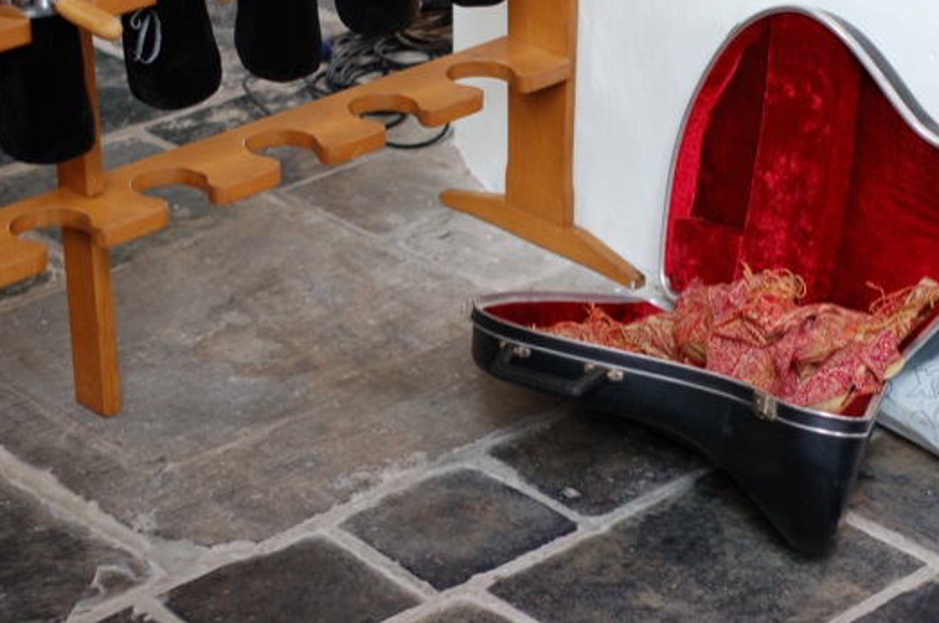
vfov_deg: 14.8
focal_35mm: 92
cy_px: 244
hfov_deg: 22.2
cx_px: 556
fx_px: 2395
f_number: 2.8
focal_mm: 50
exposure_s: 1/30
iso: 800
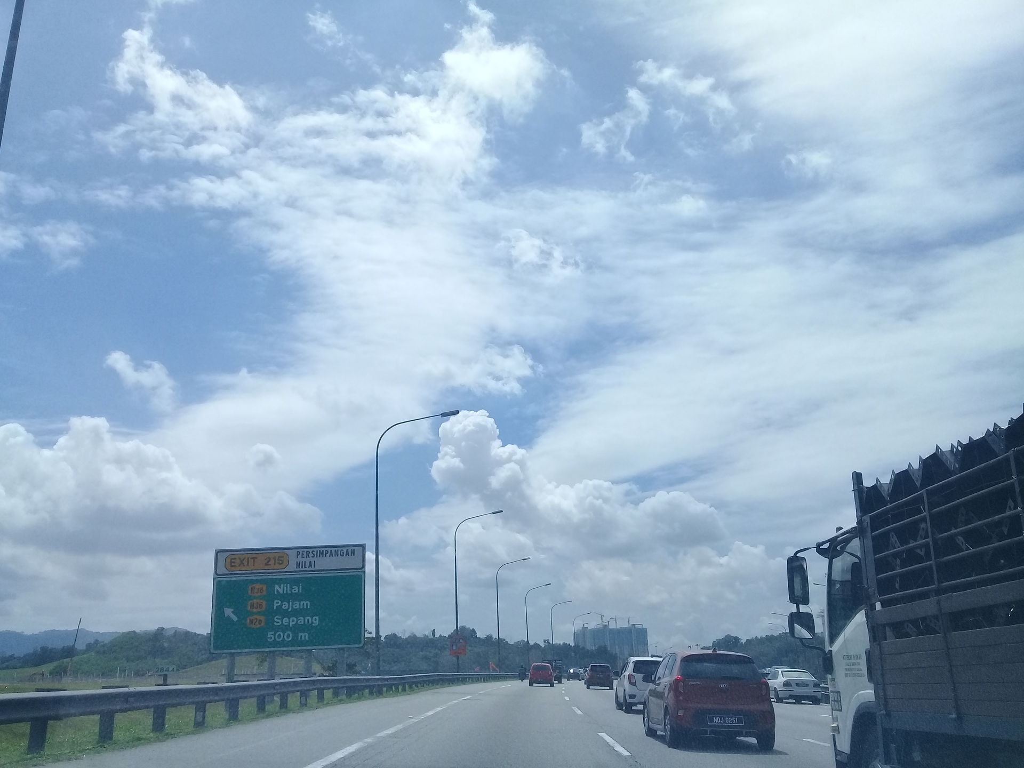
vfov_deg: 45.4
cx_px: 512
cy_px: 384
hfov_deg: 58.4
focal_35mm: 31
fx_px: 917
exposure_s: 1/2604
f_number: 2.2
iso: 50
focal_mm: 3.3
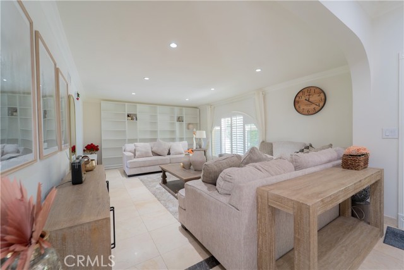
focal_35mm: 14
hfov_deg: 104.2
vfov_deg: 81.2
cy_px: 135
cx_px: 202
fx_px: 157
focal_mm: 14
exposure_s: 1/30
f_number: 5.6
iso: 1000
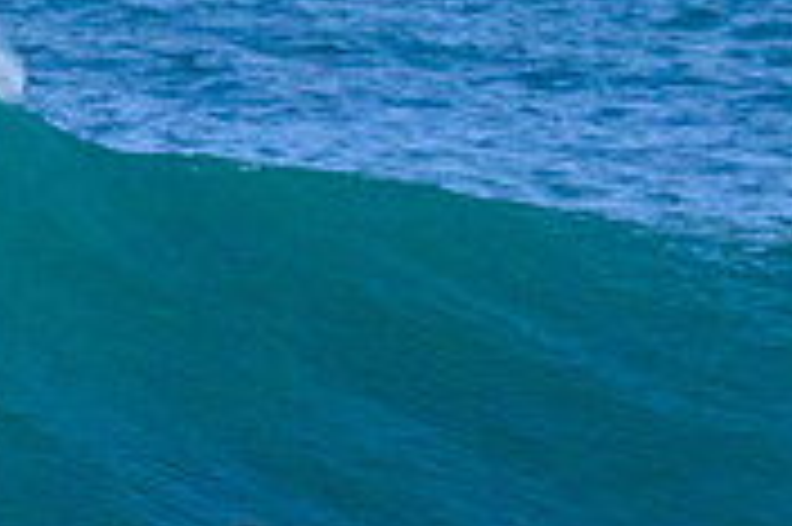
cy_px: 645
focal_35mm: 1979
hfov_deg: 1.0
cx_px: 446
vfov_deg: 0.7
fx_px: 43497
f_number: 11
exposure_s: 1/2500
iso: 25600
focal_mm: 600
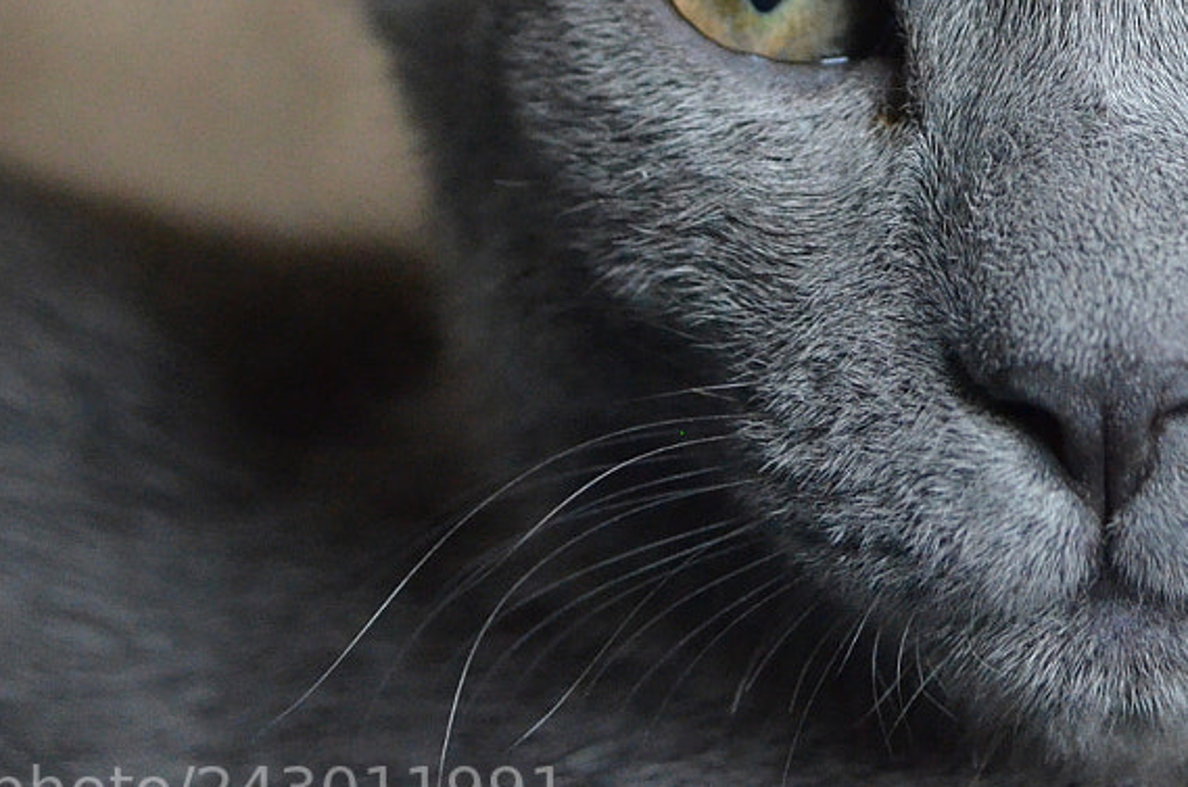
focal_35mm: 135
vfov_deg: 10.0
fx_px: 4446
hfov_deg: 15.0
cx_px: 1144
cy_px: -151
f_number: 4.8
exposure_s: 1/30
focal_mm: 32
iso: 3200
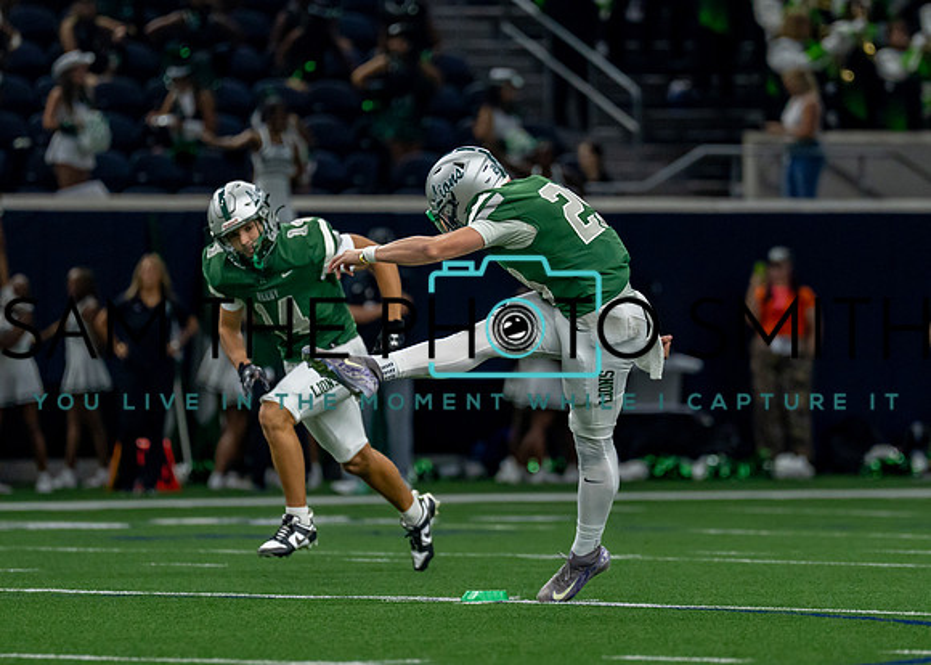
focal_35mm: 367
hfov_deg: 5.5
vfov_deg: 3.9
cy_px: 314
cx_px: 560
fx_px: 9695
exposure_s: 1/1250
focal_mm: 200
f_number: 2.8
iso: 1600
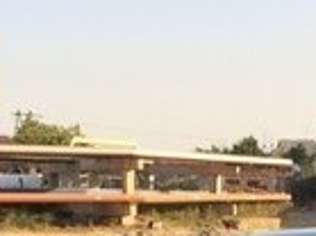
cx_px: 218
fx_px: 1259
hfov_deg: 14.3
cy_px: 516
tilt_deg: -15.8
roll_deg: -0.1
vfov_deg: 9.8
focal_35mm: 138
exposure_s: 1/733
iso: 32
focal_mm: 4.15
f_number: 2.2
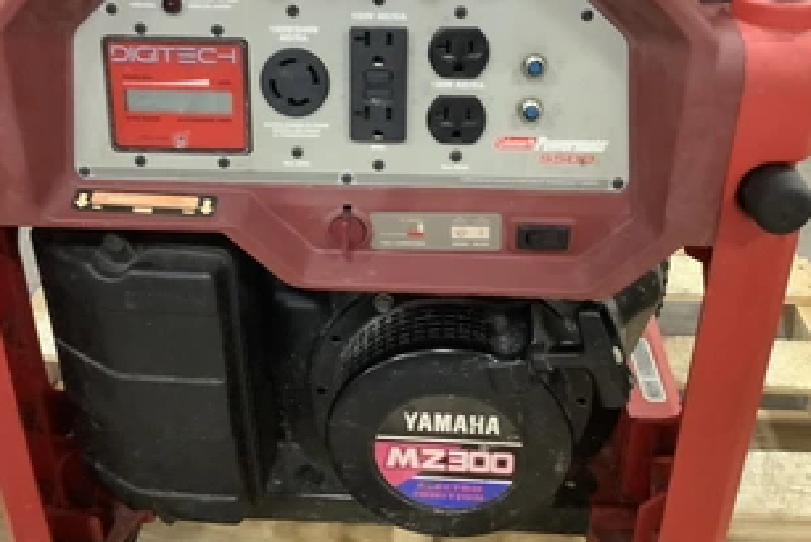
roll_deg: +1.1
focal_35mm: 42
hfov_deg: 46.3
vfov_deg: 31.8
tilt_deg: -30.4
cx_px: 378
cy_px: 217
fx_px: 947
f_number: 2.4
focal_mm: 3.3
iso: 640
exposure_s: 1/30
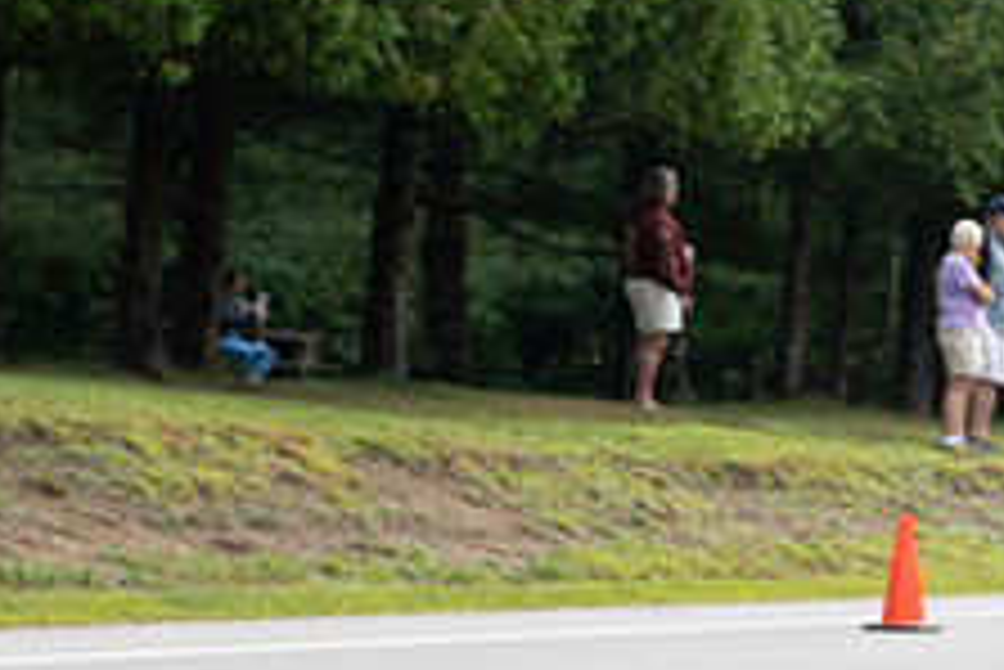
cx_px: 1036
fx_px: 5079
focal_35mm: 182
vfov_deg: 7.5
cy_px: 551
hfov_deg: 11.2
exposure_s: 1/250
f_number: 5.6
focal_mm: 70
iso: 160
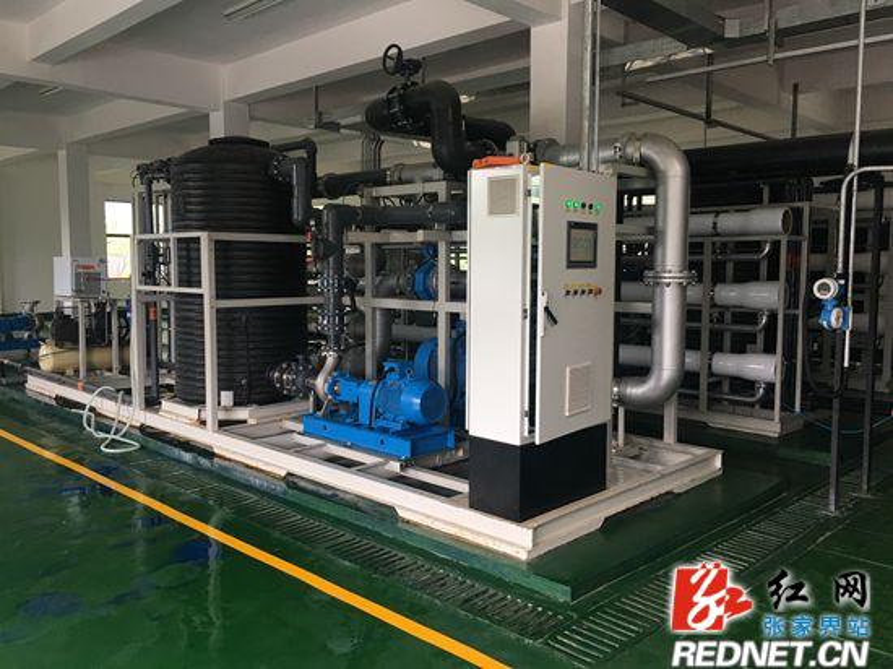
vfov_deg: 48.2
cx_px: 446
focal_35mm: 29
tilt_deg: -5.6
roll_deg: -0.3
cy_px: 334
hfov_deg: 61.7
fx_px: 748
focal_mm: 4.15
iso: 32
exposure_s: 1/33
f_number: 2.2
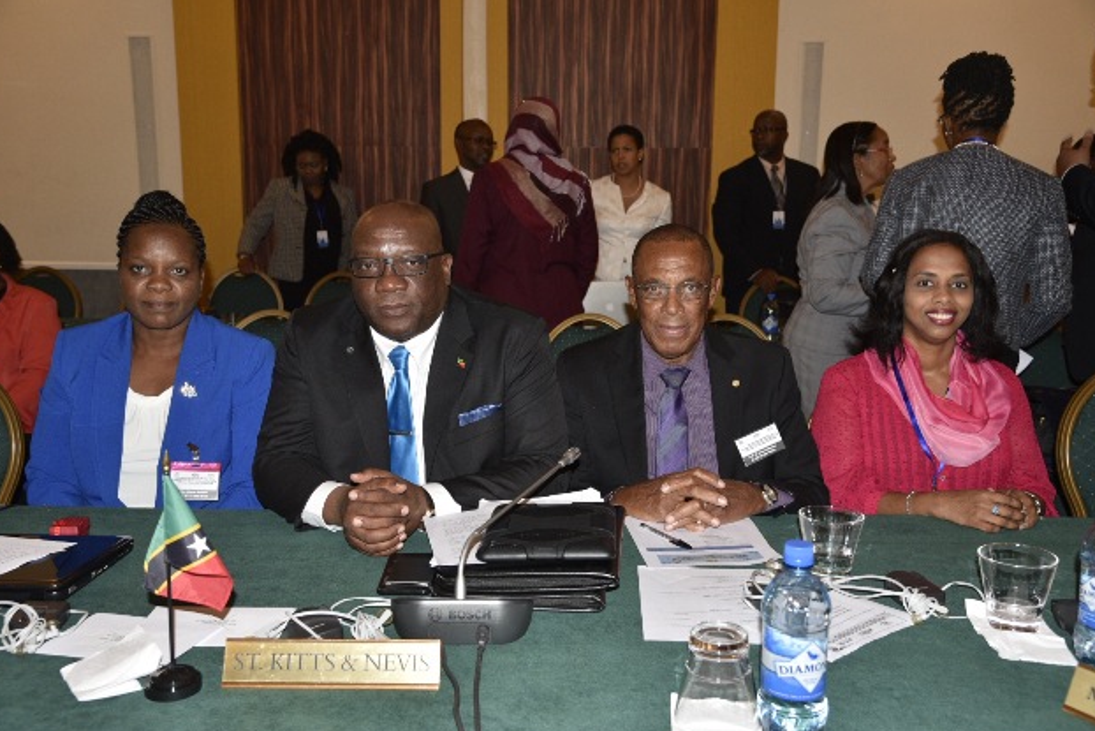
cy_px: 369
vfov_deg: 37.9
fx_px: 1065
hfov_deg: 54.4
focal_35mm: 35
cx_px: 539
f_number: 4.5
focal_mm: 34
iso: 640
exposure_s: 1/60
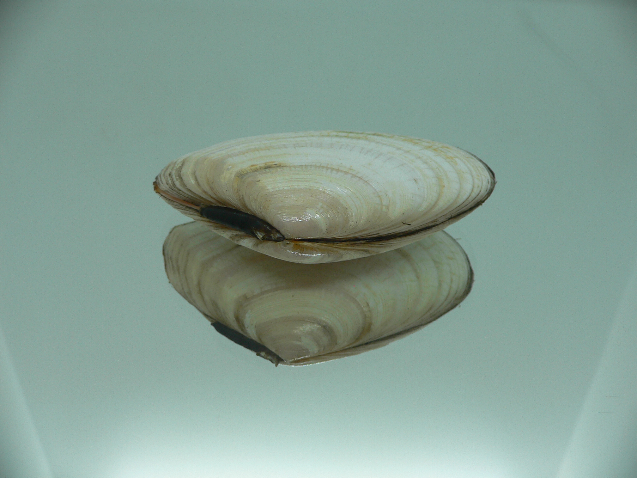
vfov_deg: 40.7
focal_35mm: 35
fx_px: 644
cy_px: 239
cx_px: 318
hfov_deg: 52.6
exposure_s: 1/80
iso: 80
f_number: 2.8
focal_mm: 4.6
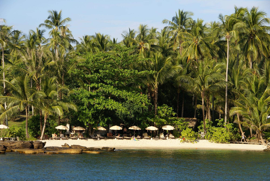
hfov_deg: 18.2
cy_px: 90
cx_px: 135
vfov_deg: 12.2
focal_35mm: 112
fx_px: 845
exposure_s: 1/160
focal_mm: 75
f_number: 9
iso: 100
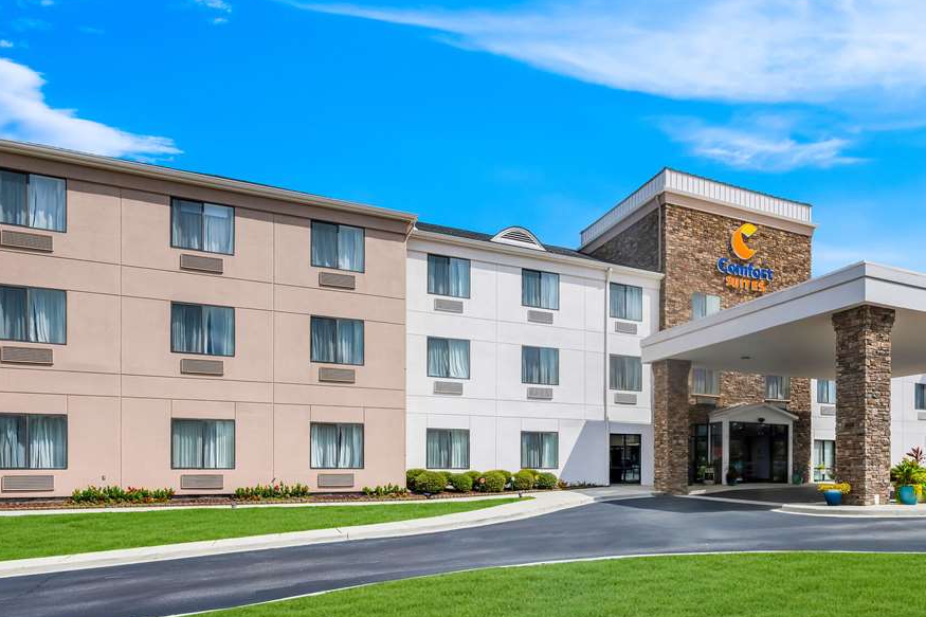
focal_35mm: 24
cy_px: 212
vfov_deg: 52.2
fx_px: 617
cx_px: 602
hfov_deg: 72.0
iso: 64
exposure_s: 1/80
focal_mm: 14
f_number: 8
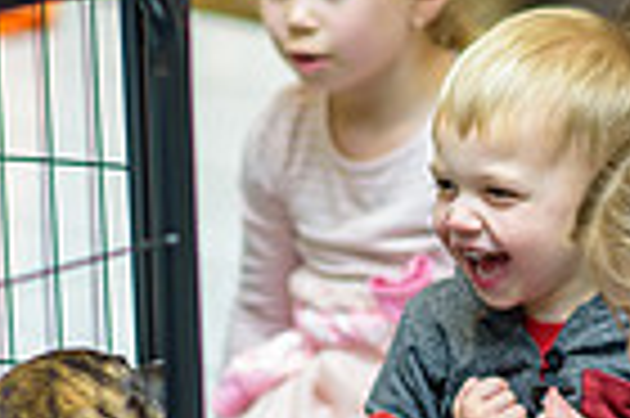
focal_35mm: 353
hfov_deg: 5.8
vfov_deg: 3.9
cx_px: 472
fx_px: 6170
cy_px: 371
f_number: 2.2
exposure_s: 1/160
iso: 800
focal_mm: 85
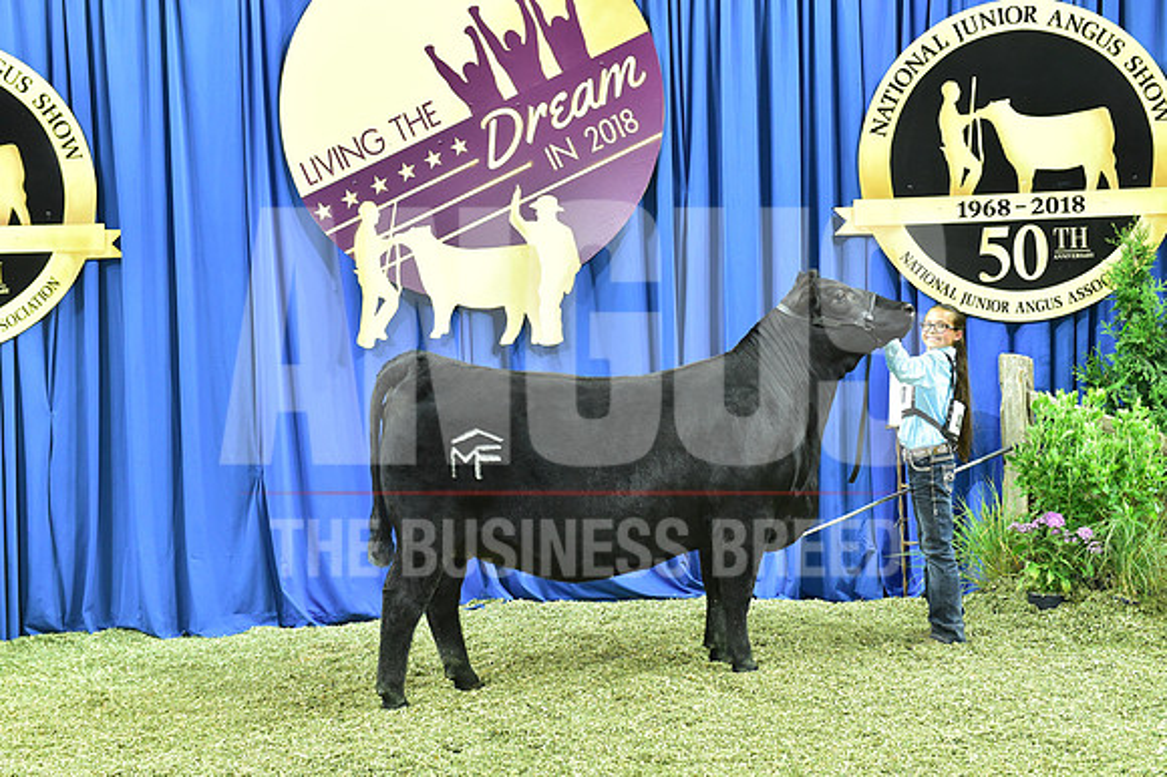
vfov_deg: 24.6
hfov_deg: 36.3
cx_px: 584
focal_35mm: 55
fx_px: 1782
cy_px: 388
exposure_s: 1/160
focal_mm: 55
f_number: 5
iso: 3200
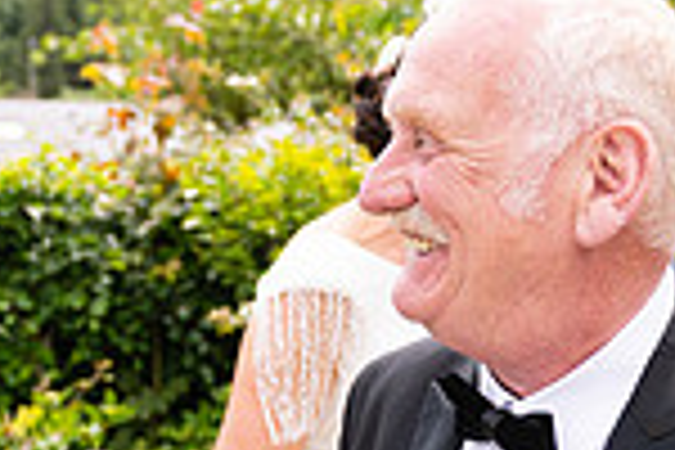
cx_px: 441
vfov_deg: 14.5
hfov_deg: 21.8
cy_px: 457
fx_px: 1744
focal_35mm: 93
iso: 250
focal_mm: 24
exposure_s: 1/1600
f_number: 3.5
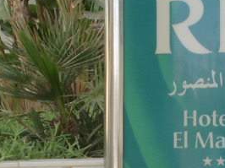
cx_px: 240
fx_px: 688
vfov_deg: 13.9
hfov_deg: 18.0
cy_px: 116
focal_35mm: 106
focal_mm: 7.9
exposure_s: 1/125
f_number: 4.2
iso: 100
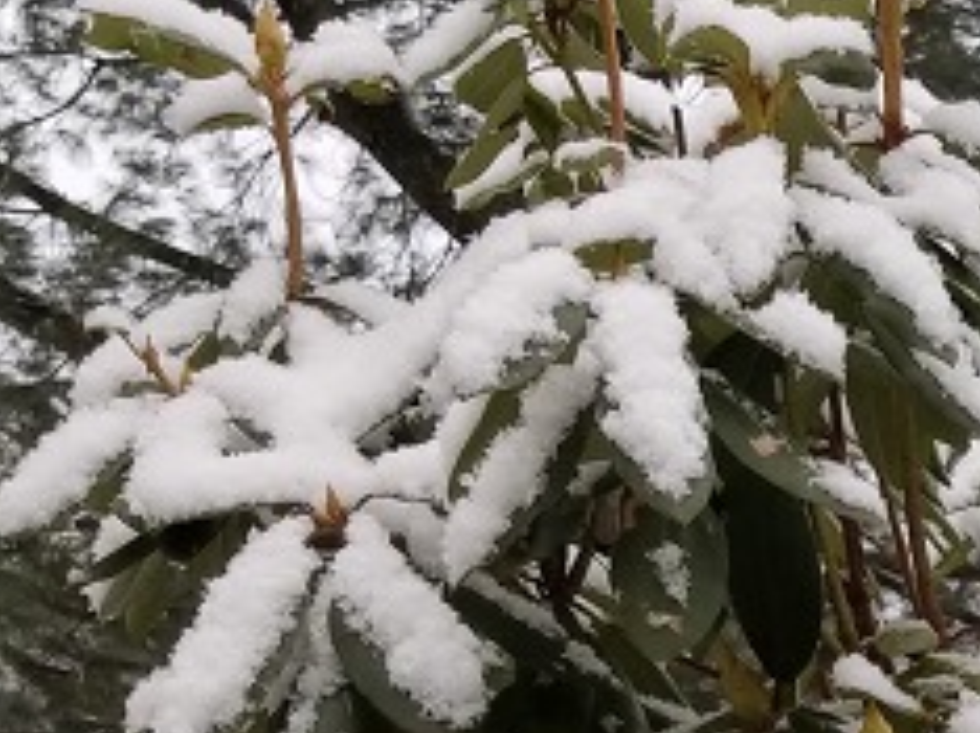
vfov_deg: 13.1
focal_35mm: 105
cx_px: 1506
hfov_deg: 16.8
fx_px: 2970
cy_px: 1202
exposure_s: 1/120
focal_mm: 4.2
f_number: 1.7
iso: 80
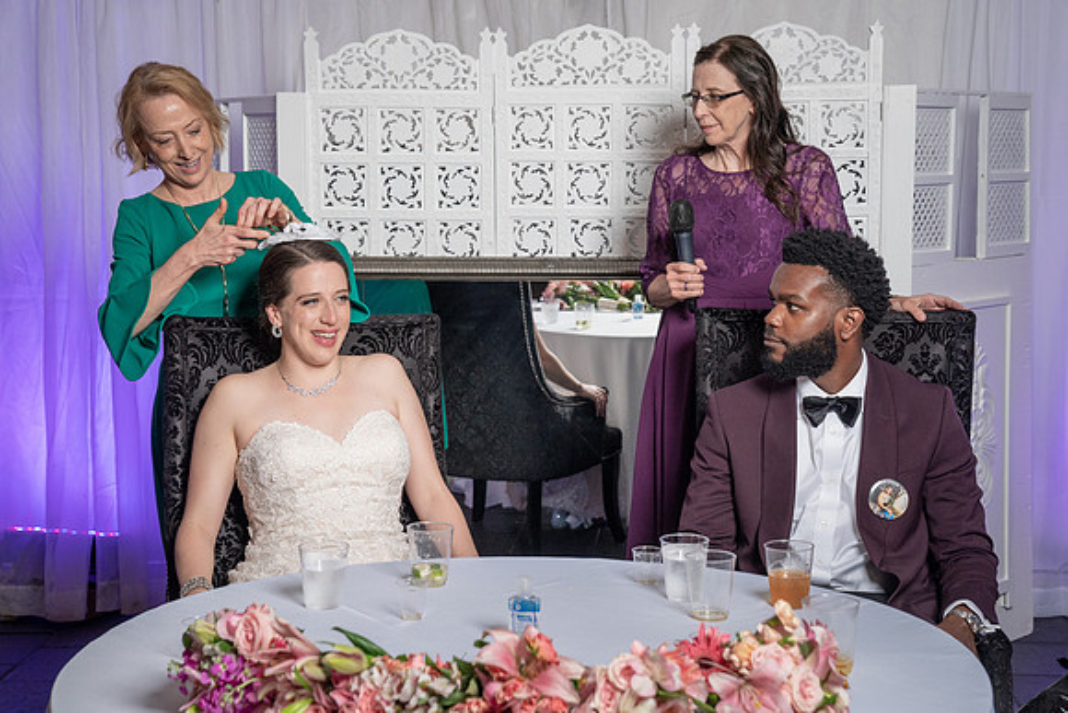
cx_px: 556
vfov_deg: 23.3
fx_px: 1727
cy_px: 326
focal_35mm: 58
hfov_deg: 34.4
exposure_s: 1/200
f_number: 5.6
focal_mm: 52
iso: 1000
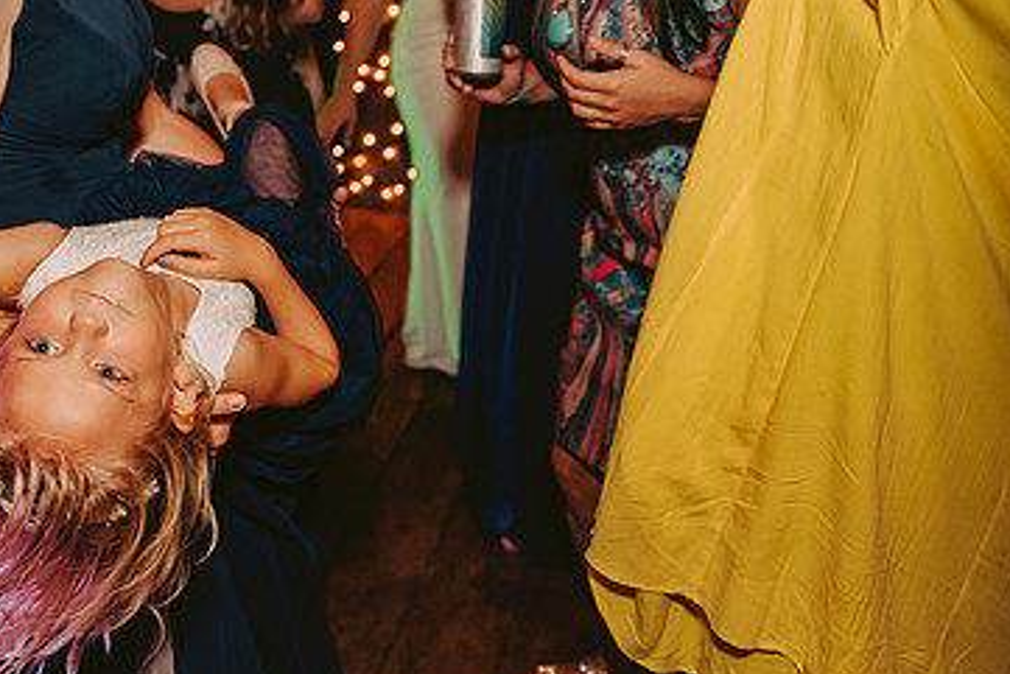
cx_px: 218
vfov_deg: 29.9
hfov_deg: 41.9
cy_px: 312
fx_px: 1263
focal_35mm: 45
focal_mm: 28
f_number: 2.8
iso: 1250
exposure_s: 1/125
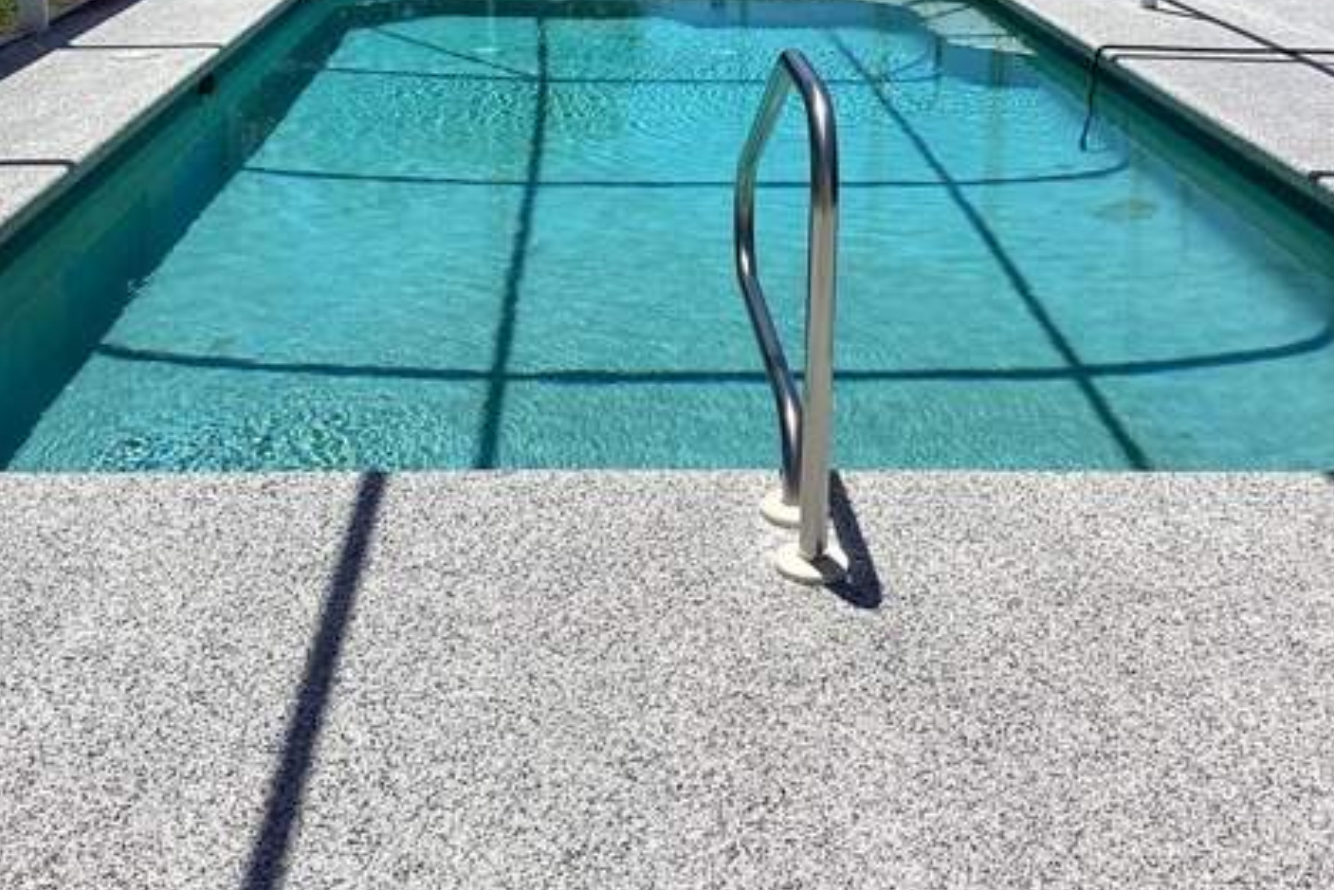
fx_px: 1631
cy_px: 48
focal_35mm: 44
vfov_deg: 29.0
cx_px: 674
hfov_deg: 44.5
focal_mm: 3.3
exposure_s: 1/1664
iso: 25
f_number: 2.4
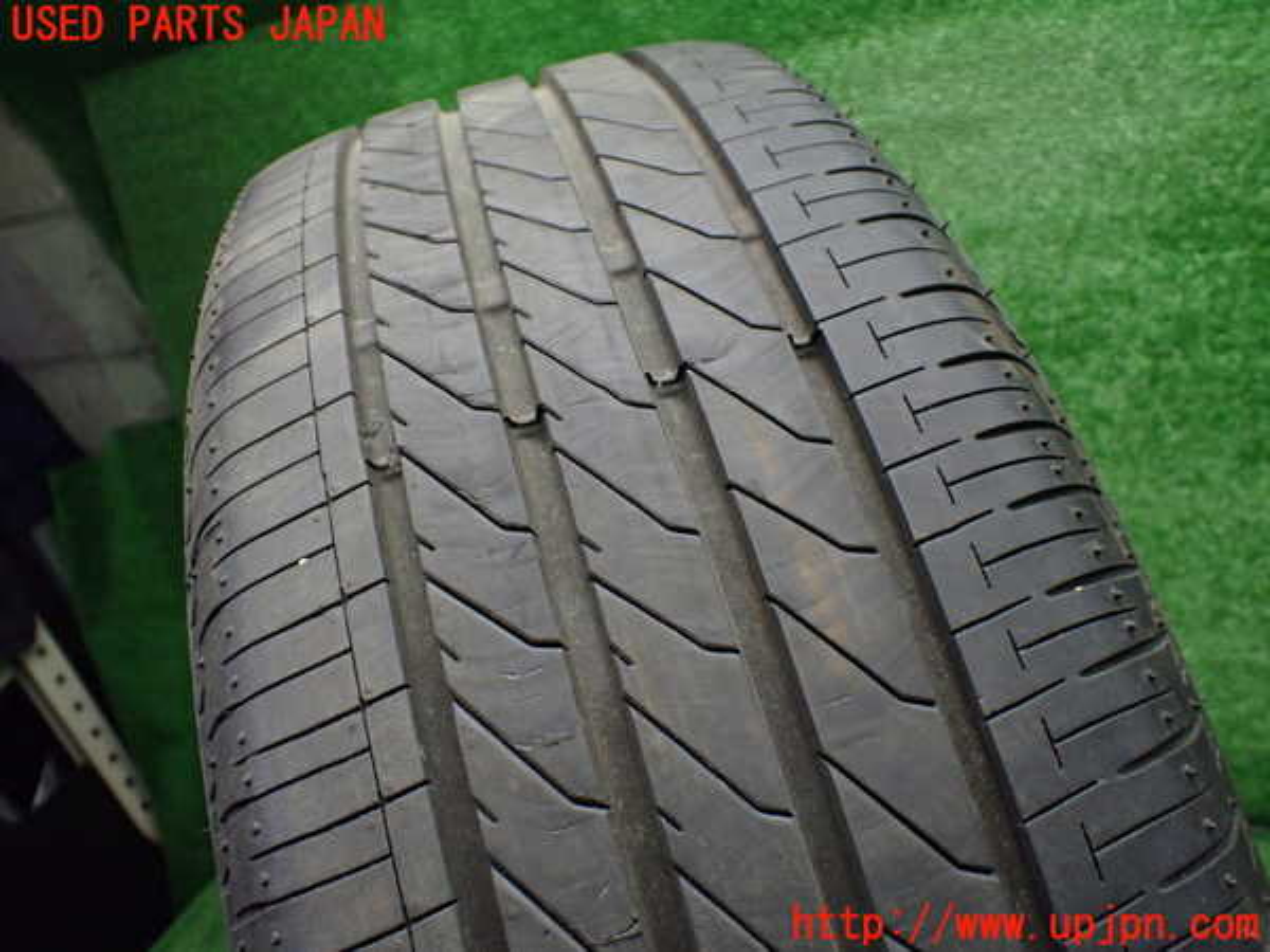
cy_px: 476
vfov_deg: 46.8
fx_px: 1101
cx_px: 635
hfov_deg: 60.0
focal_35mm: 30
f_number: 2.3
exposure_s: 1/125
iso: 500
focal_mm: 5.4
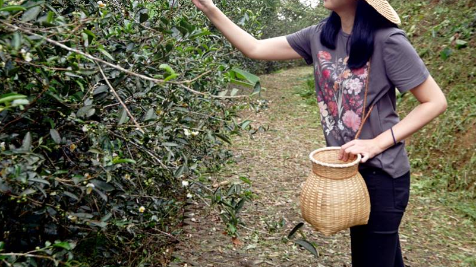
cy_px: 58
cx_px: 194
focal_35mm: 49
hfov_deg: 41.9
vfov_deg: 24.1
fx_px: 618
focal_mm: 18
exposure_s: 1/250
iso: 200
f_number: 4.3
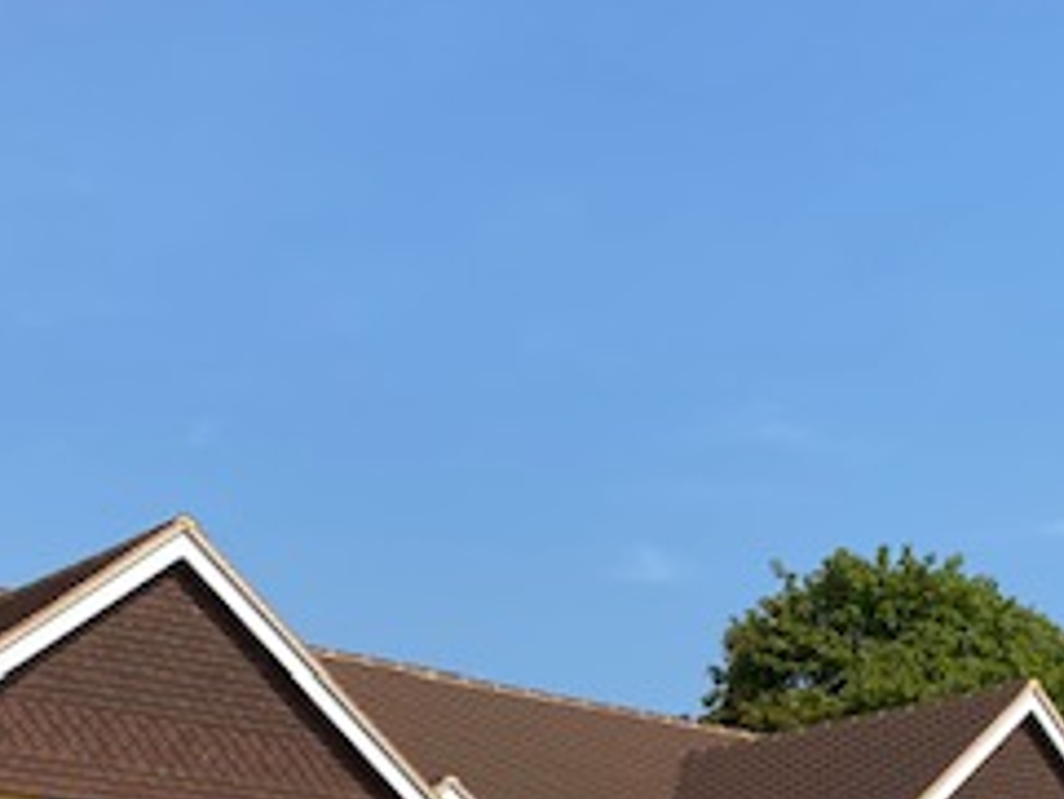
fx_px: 2122
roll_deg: +0.5
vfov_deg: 19.7
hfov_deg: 27.5
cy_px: 1033
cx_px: 879
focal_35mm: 69
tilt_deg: +0.3
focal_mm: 4.25
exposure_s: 1/2967
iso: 32
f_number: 1.8
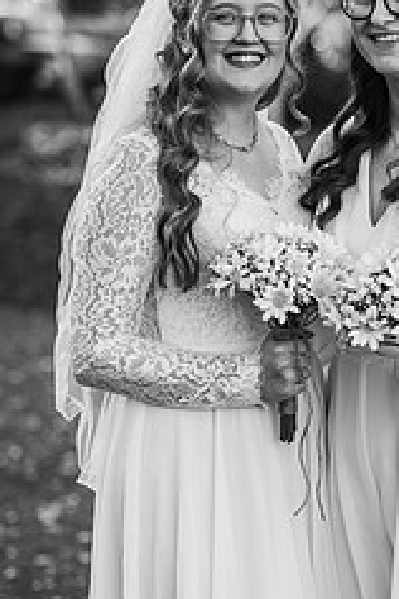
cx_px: 372
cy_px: 372
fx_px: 2676
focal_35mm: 161
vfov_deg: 12.8
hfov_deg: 8.5
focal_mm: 85
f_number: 2.8
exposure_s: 1/800
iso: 100
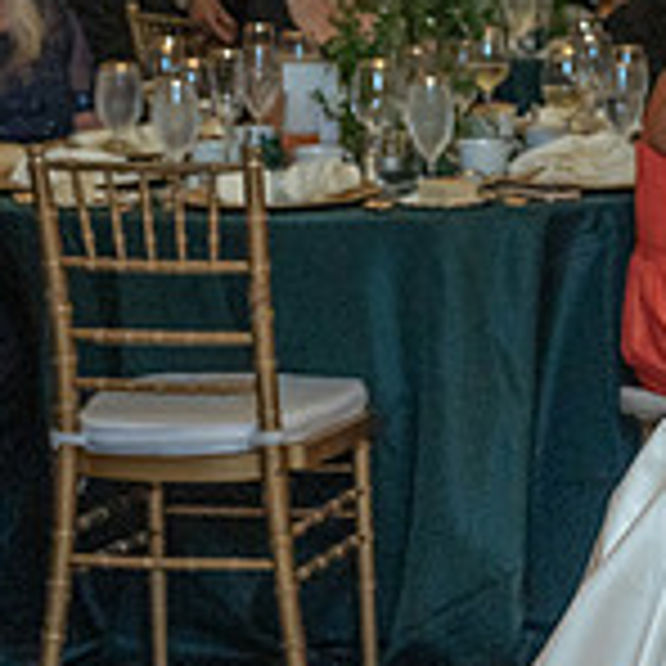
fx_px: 3287
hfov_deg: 11.1
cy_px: -119
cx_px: 1013
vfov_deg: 11.4
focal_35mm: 151
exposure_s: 1/200
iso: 2000
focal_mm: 39
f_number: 4
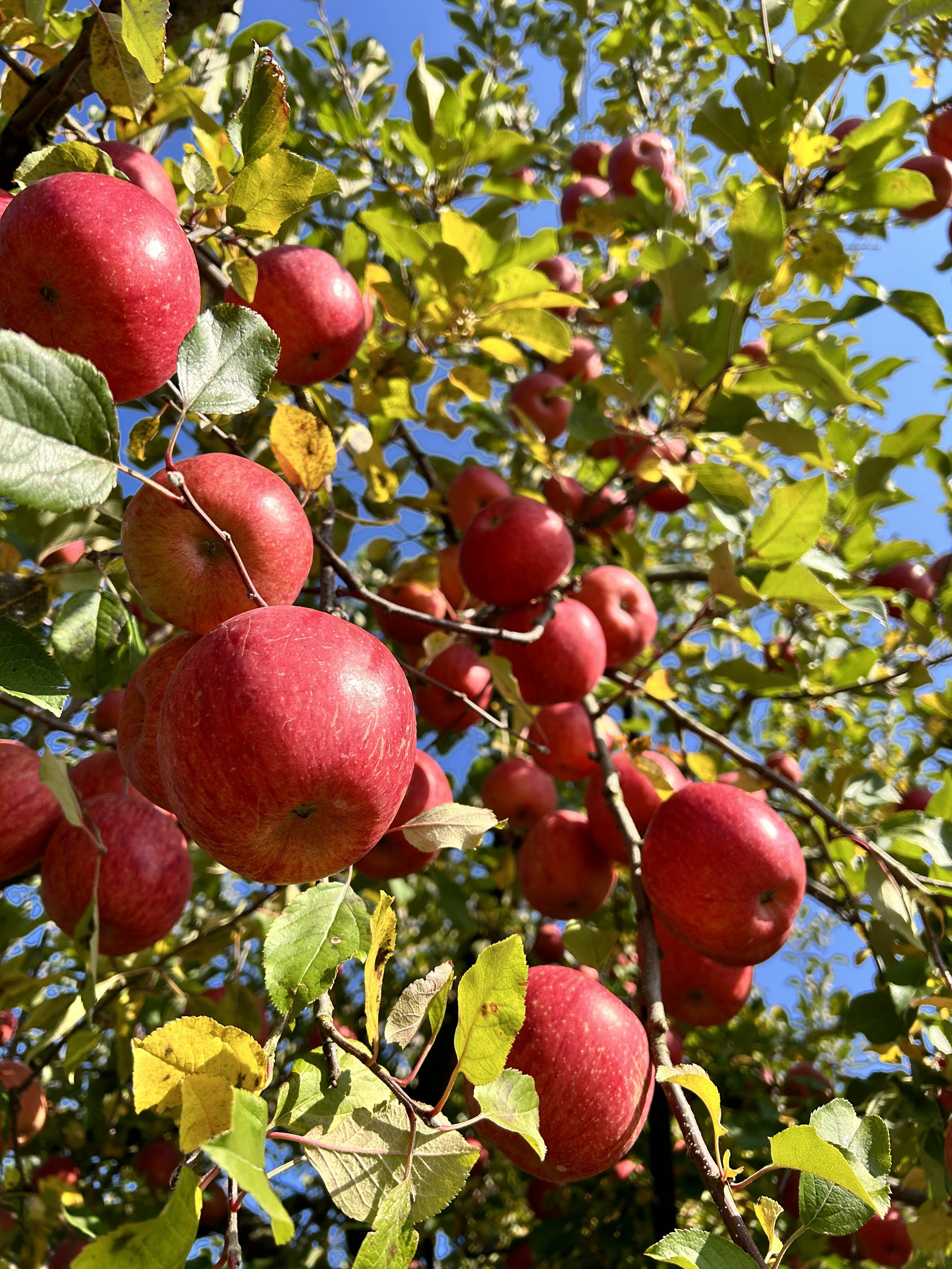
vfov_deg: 67.3
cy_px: 634
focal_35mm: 26
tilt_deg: +57.4
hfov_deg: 53.1
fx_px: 953
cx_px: 476
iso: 50
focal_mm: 5.7
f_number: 1.5
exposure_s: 1/1724
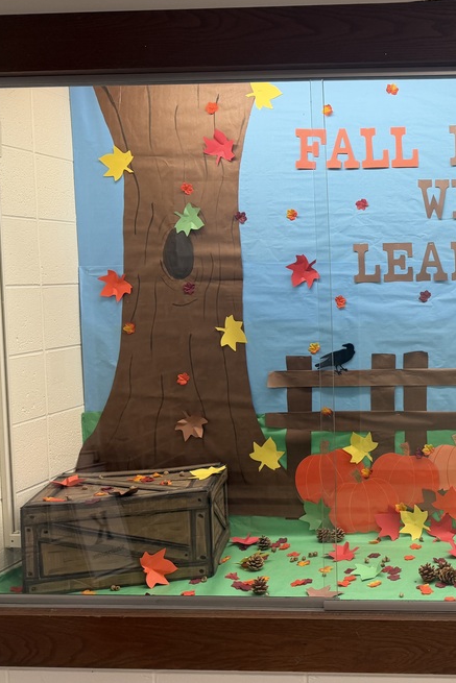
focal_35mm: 39
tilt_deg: -3.8
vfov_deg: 49.5
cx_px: 508
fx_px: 741
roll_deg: +0.1
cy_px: 318
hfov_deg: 30.4
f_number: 1.78
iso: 125
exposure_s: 1/120
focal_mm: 6.76
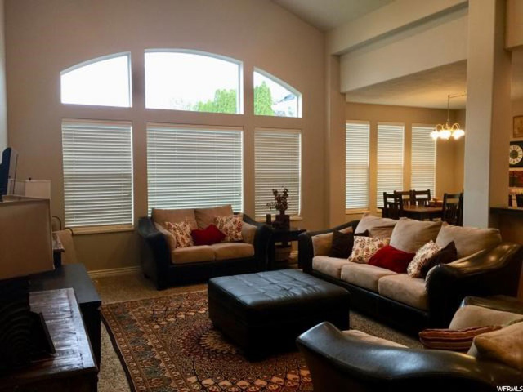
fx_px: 438
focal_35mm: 29
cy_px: 196
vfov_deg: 48.2
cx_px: 262
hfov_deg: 61.7
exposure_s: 1/30
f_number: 2.2
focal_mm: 4.15
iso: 50
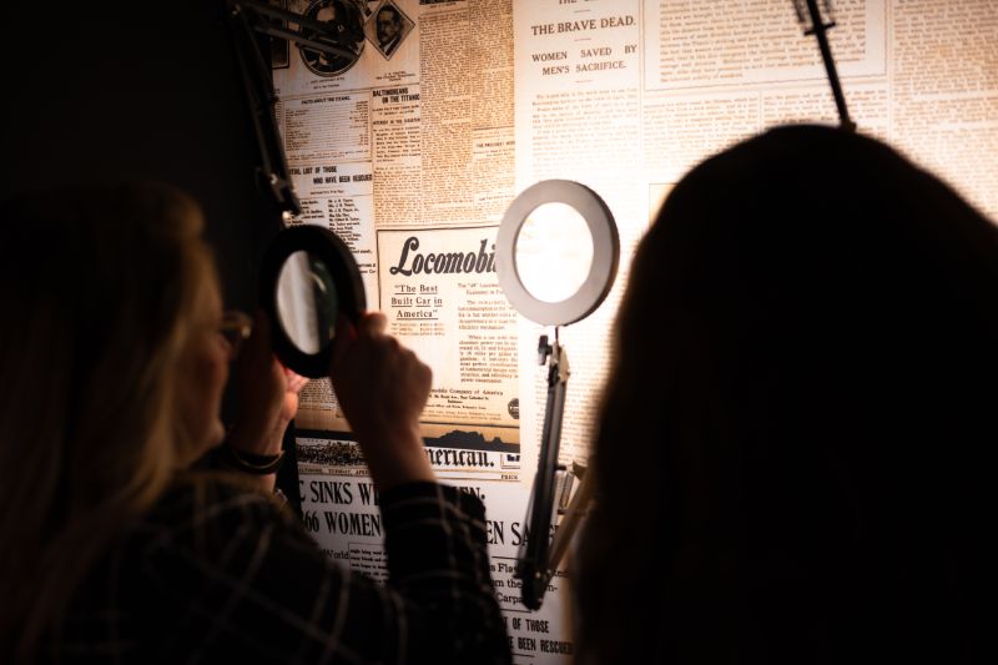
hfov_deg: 54.4
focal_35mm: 35
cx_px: 499
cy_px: 332
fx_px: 970
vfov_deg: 37.8
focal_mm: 35
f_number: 2
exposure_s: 1/160
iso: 640
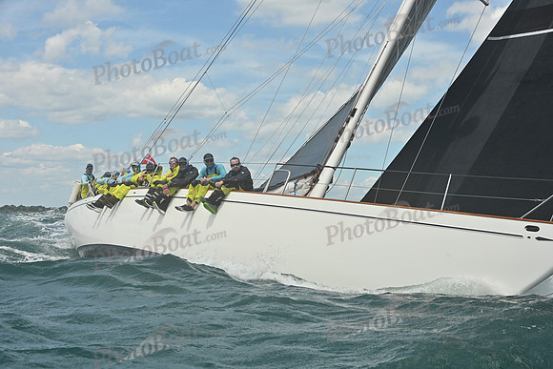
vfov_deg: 19.5
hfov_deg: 28.8
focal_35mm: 70
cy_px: 184
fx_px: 1075
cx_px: 276
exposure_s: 1/1250
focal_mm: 70
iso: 320
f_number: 10
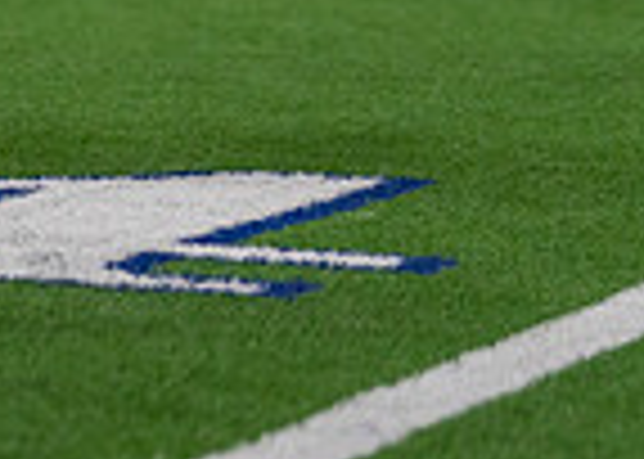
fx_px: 7861
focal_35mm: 430
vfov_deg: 3.3
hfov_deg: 4.6
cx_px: -630
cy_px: -410
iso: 2000
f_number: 2.8
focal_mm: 101
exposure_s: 1/1000
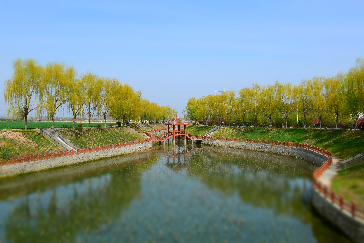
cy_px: 122
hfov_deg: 61.9
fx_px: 303
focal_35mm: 30
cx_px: 182
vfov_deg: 43.6
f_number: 11
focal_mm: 20
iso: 320
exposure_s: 1/500
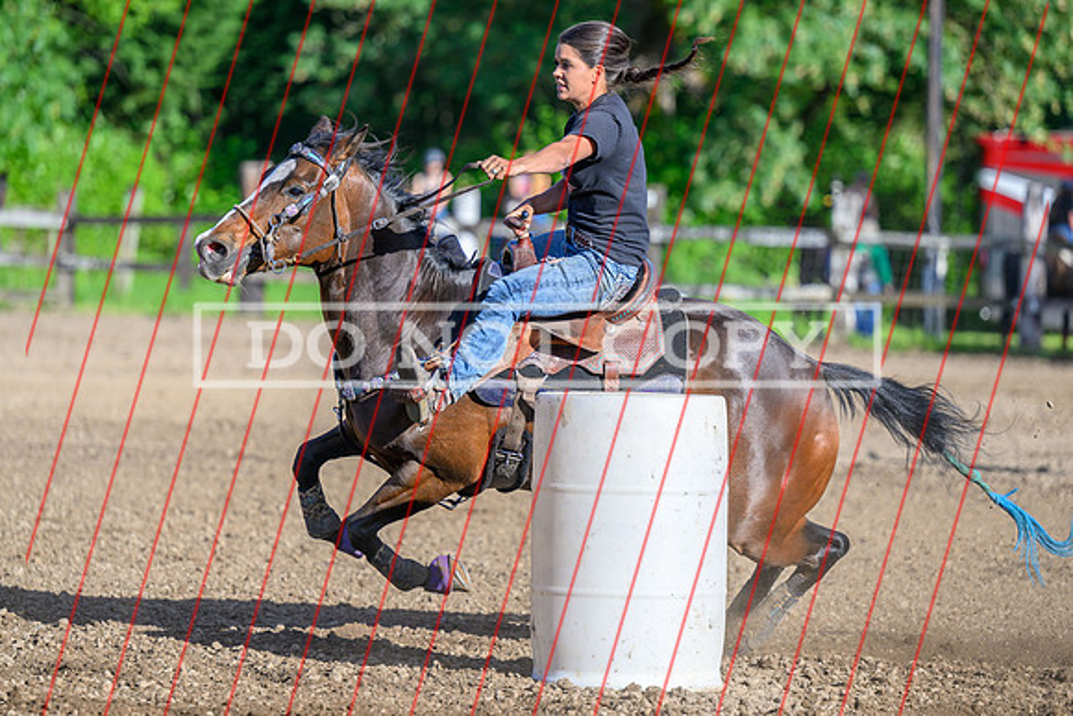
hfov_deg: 11.0
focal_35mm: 188
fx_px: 5597
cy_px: 332
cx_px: 551
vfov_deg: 7.3
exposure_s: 1/2500
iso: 250
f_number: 2.8
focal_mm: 145
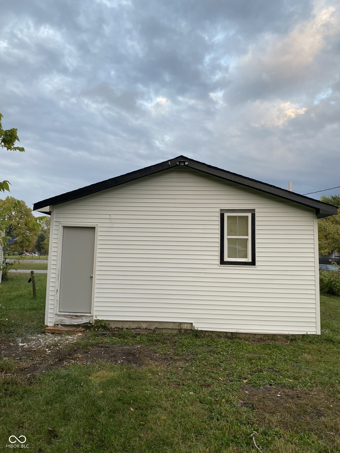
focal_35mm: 26
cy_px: 226
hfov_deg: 53.1
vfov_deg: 67.3
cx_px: 170
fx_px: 340
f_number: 1.8
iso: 50
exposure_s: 1/121
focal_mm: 4.25
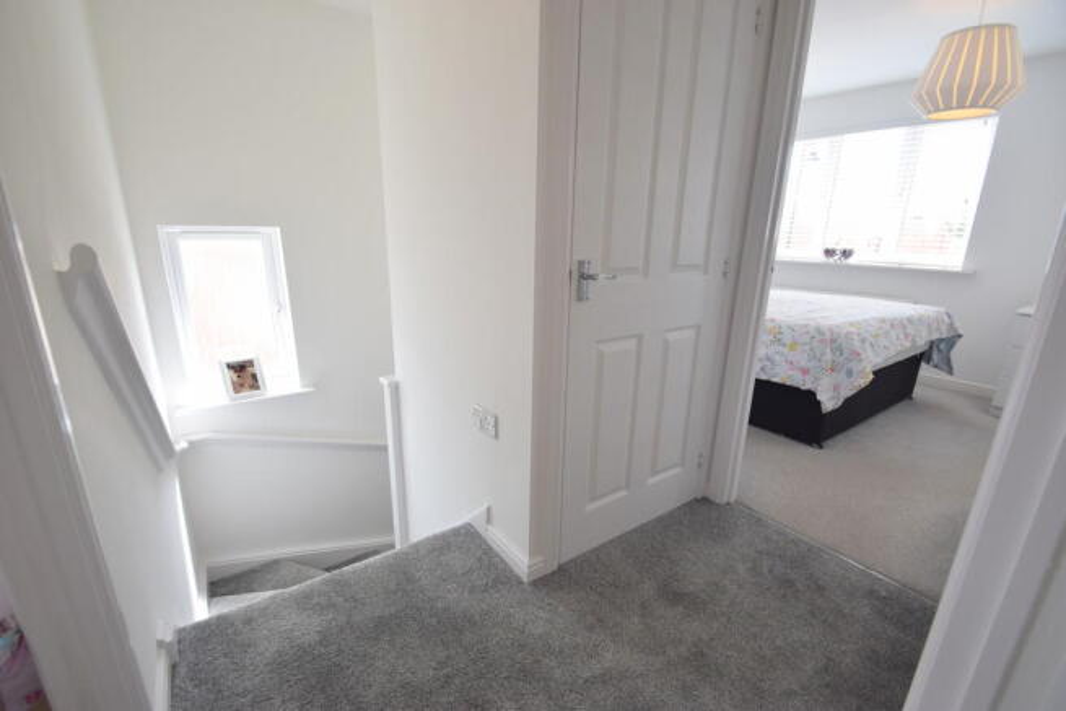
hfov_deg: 100.4
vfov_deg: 77.4
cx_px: 533
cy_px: 356
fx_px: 444
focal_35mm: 15
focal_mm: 10
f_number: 5.6
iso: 400
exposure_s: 1/125
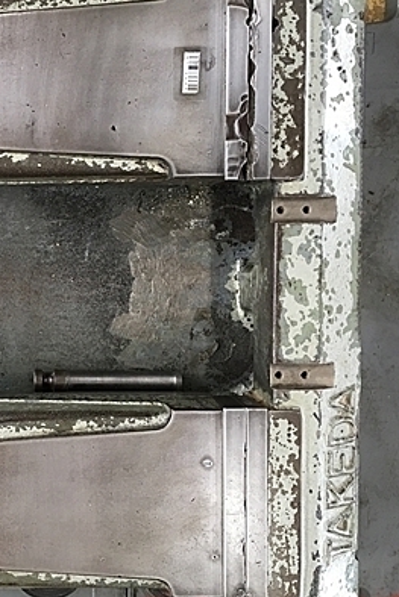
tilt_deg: -87.4
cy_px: 288
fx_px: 814
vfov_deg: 40.3
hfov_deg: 26.5
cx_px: 27
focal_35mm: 49
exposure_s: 1/30
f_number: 2.2
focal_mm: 4.15
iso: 40
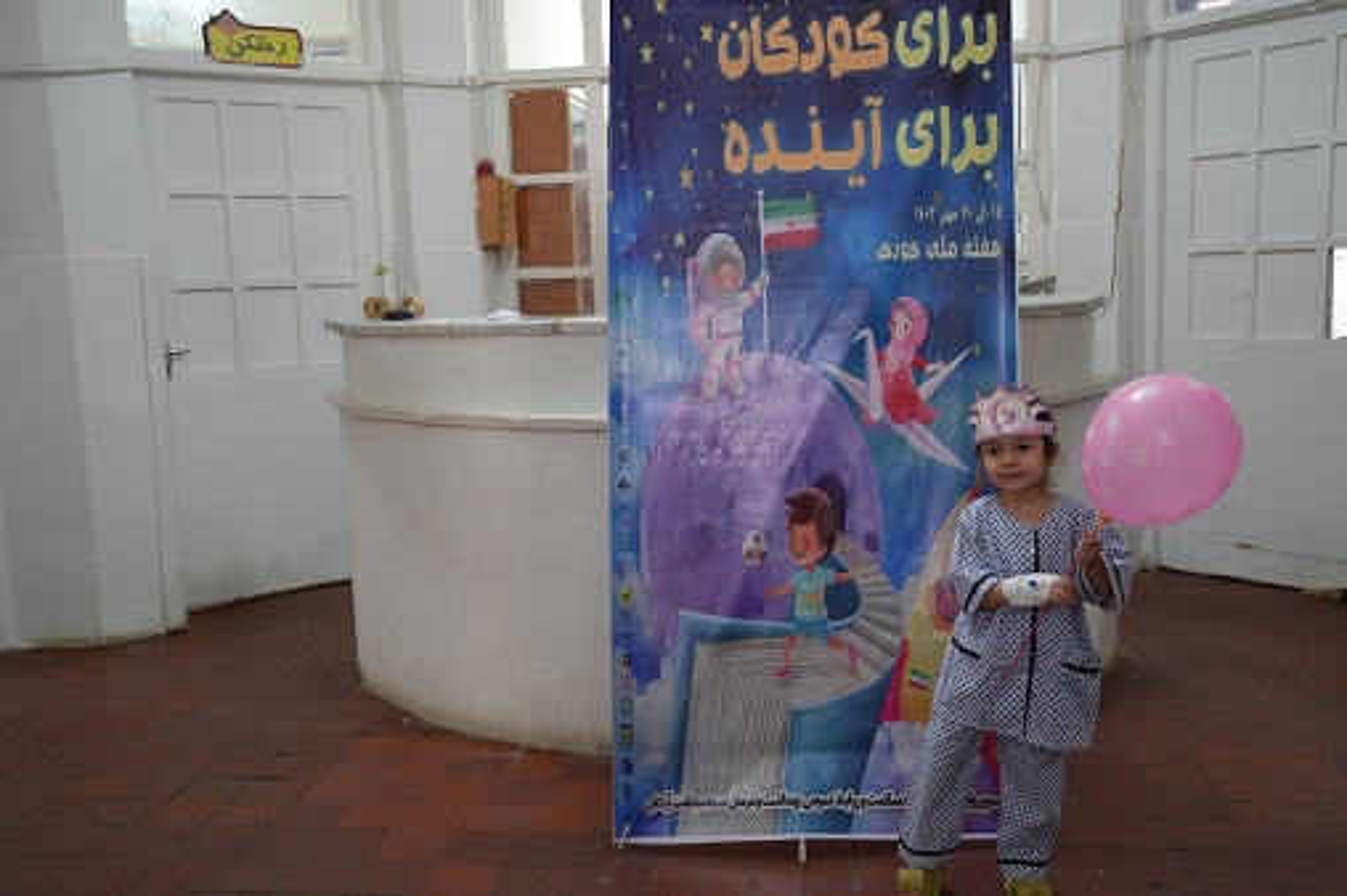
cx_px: 674
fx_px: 1309
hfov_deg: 54.5
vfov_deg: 37.8
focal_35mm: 35
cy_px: 448
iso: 2500
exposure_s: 1/160
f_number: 4
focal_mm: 35
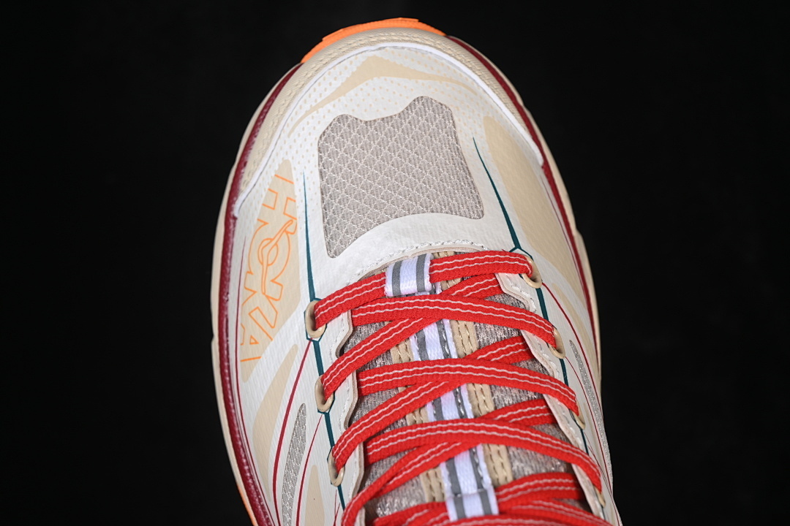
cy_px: 263
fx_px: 1646
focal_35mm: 75
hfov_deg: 27.0
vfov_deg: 18.2
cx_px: 395
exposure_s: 1/80
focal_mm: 50
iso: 160
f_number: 7.1
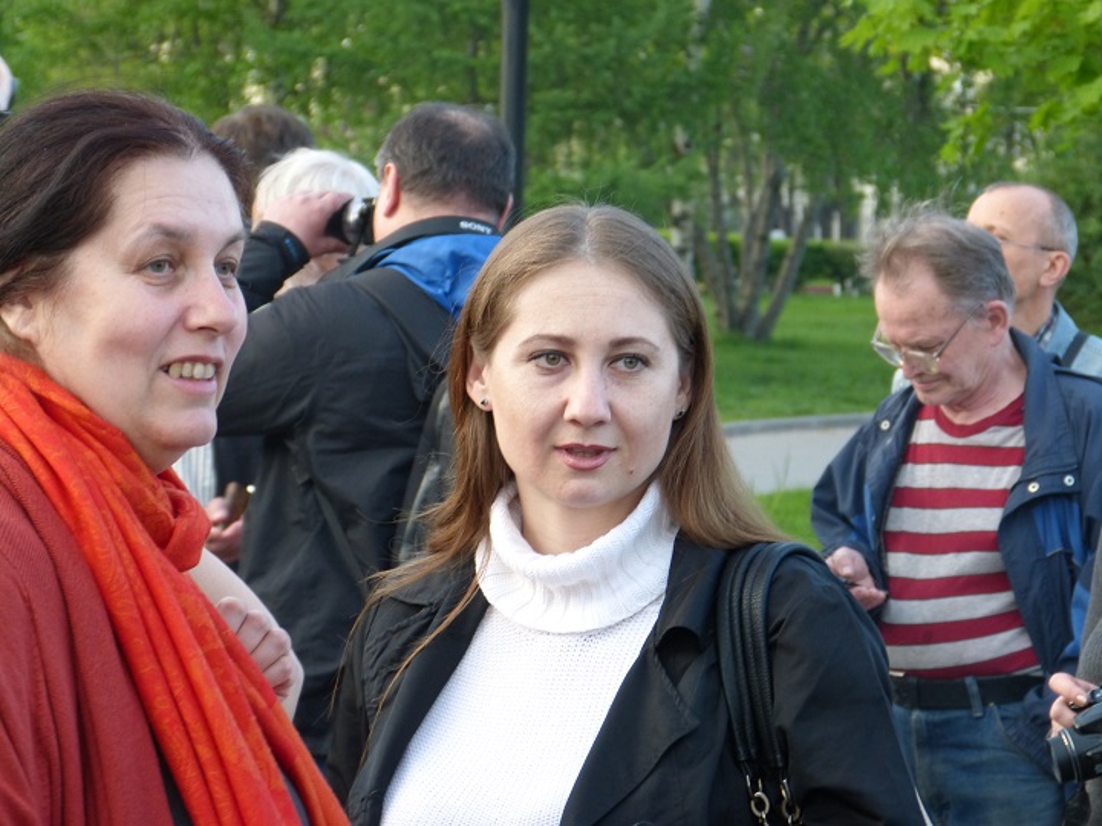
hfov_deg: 12.0
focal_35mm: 164
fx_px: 5221
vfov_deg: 9.1
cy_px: 413
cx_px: 551
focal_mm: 29.5
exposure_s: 1/80
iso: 160
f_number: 3.7
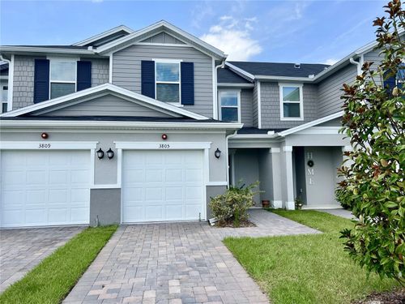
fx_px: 304
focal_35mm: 26
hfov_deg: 67.3
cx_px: 202
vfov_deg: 53.1
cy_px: 152
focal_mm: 5.7
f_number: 1.5
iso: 50
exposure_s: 1/3257
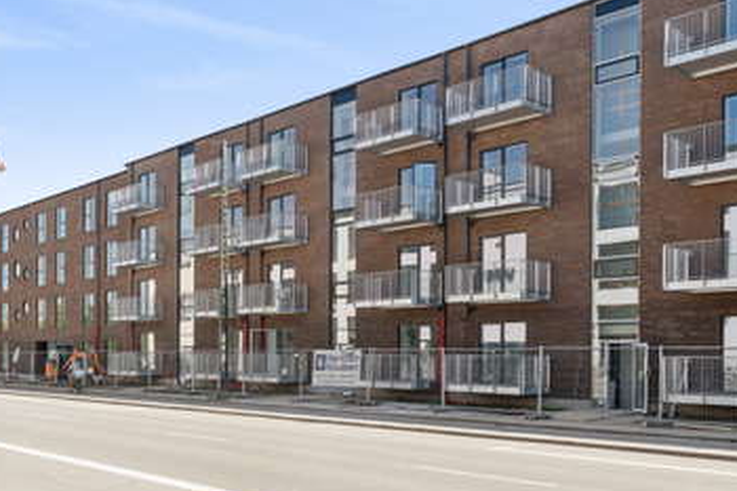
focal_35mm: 36
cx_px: 347
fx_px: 737
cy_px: 228
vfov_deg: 36.8
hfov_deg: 53.1
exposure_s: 1/400
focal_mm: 20
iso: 200
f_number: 8
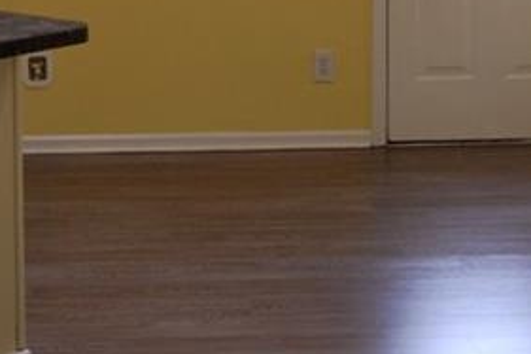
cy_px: -168
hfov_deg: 15.5
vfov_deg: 10.1
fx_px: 1931
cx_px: 74
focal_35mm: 131
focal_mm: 24
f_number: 5
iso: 400
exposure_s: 1/100
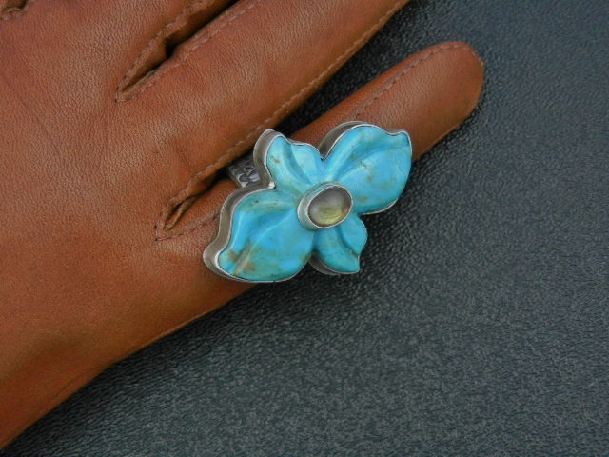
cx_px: 304
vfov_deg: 19.1
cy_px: 228
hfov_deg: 25.3
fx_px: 1355
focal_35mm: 77
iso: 200
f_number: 4.3
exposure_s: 1/3.7
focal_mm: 13.9
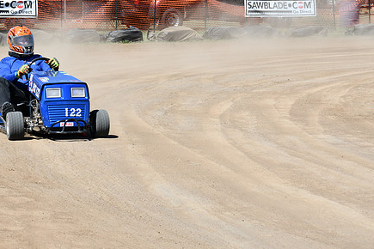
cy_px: 100
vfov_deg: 11.1
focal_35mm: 124
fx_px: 1288
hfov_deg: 16.5
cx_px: 141
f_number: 8
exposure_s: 1/250
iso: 100
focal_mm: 62
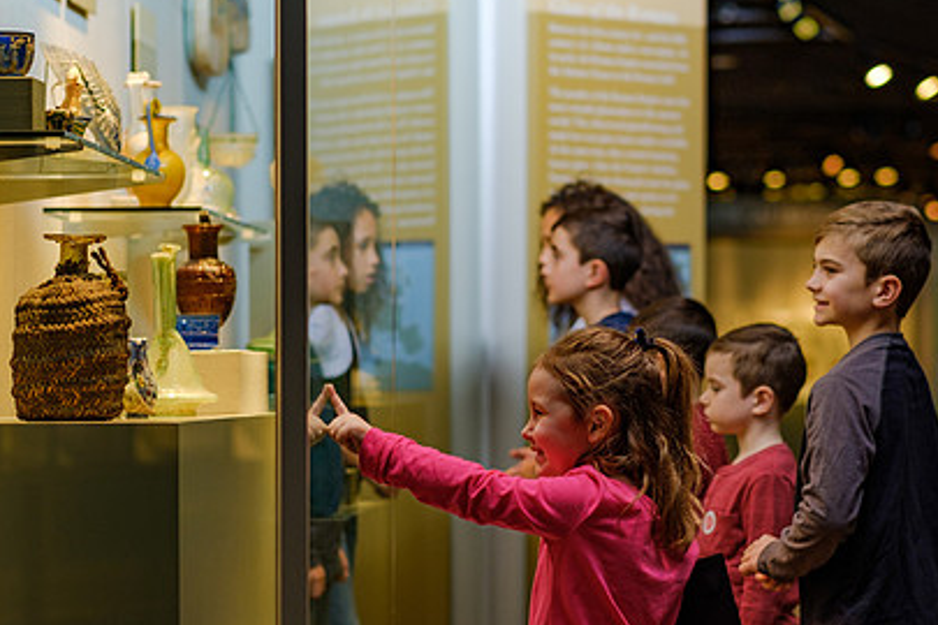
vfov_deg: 10.5
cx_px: 449
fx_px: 3387
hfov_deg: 15.8
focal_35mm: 130
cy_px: 308
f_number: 2
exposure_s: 1/125
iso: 200
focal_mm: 56
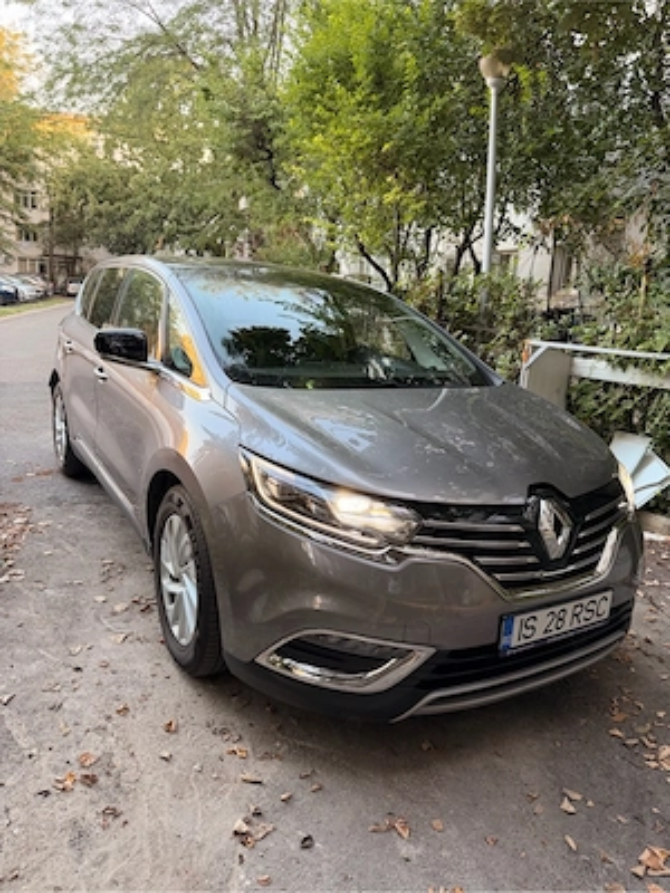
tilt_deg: -12.7
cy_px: 446
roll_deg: -4.3
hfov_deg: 56.8
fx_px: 619
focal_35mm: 24
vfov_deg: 71.6
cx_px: 335
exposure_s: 1/60
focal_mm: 6.76
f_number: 1.78
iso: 160
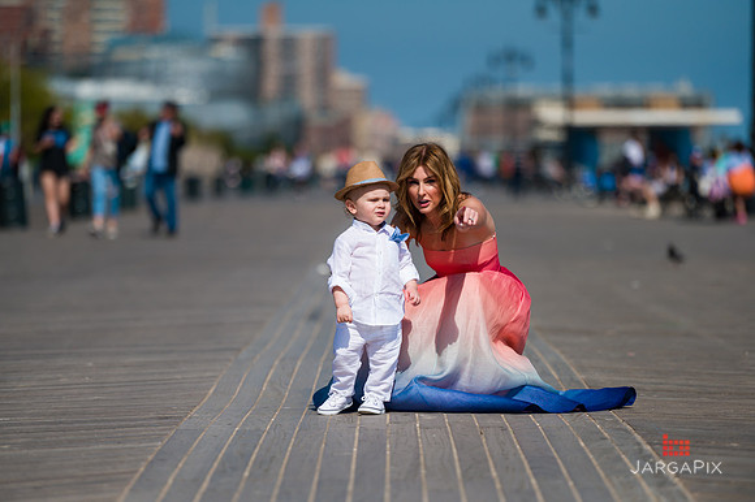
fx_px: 4192
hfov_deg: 10.3
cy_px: 251
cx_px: 378
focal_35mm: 200
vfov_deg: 6.9
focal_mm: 200
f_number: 3.2
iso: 200
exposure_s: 1/8000
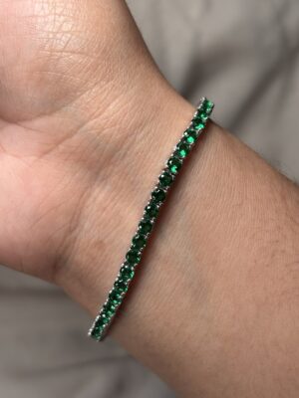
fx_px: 599
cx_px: 150
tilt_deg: -58.1
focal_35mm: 52
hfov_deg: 28.0
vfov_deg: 36.8
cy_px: 199
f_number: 1.6
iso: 32
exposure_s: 1/258
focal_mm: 5.96
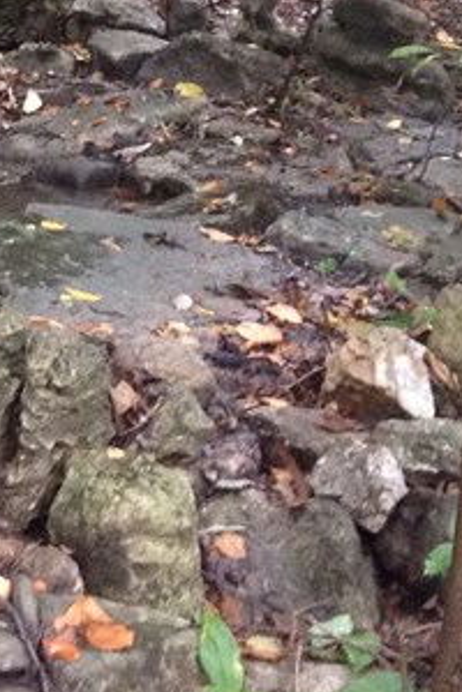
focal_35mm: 117
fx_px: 2252
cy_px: -25
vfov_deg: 17.0
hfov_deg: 11.2
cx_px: -256
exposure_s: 1/24
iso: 160
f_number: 2.4
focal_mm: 3.3
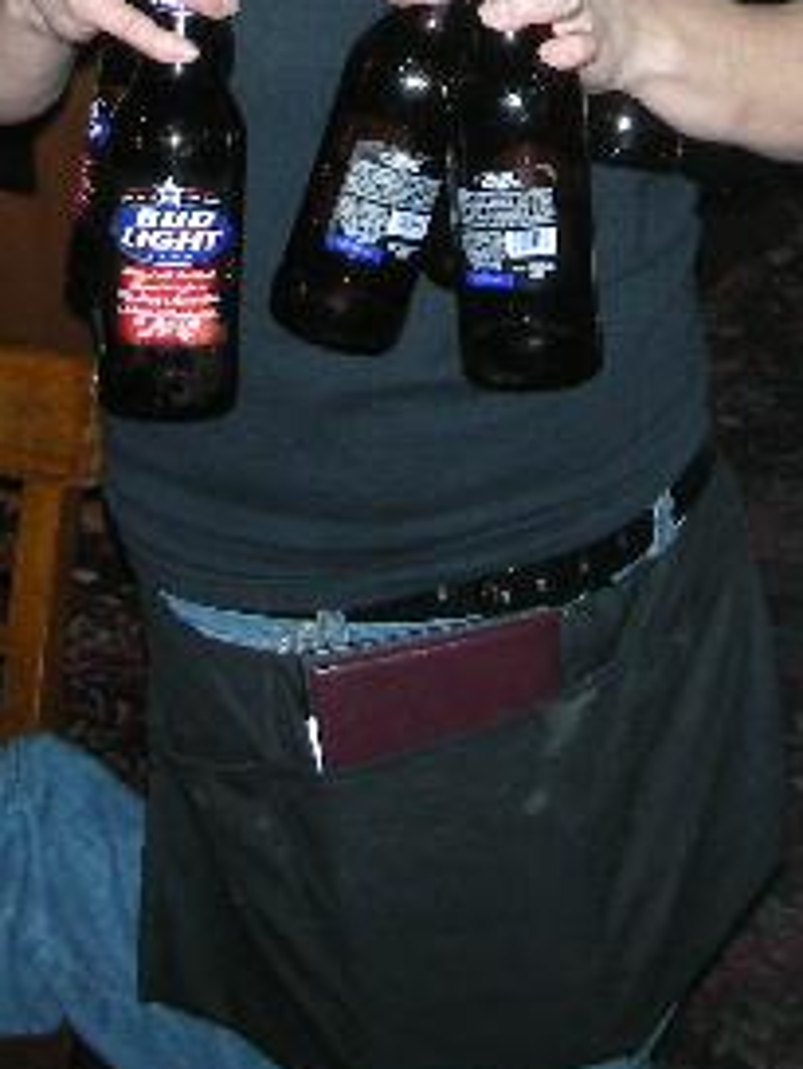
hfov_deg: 17.2
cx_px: 482
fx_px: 2658
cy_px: -188
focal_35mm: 86
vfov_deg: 21.3
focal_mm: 5.8
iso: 110
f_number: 2.8
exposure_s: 1/60
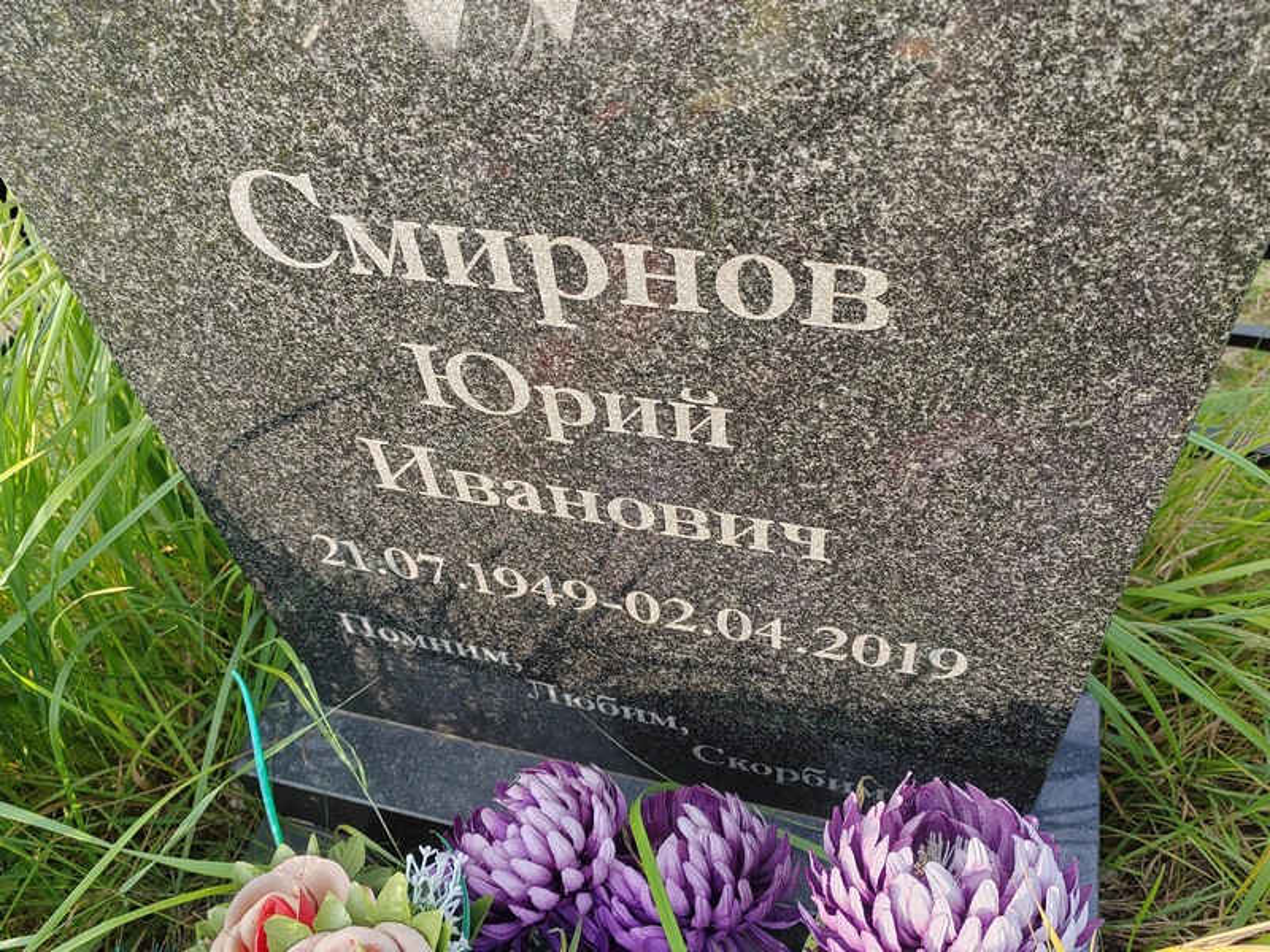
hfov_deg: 61.7
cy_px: 476
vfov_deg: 48.2
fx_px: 1064
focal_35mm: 29
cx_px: 635
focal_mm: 5.52
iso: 100
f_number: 1.9
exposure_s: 1/300
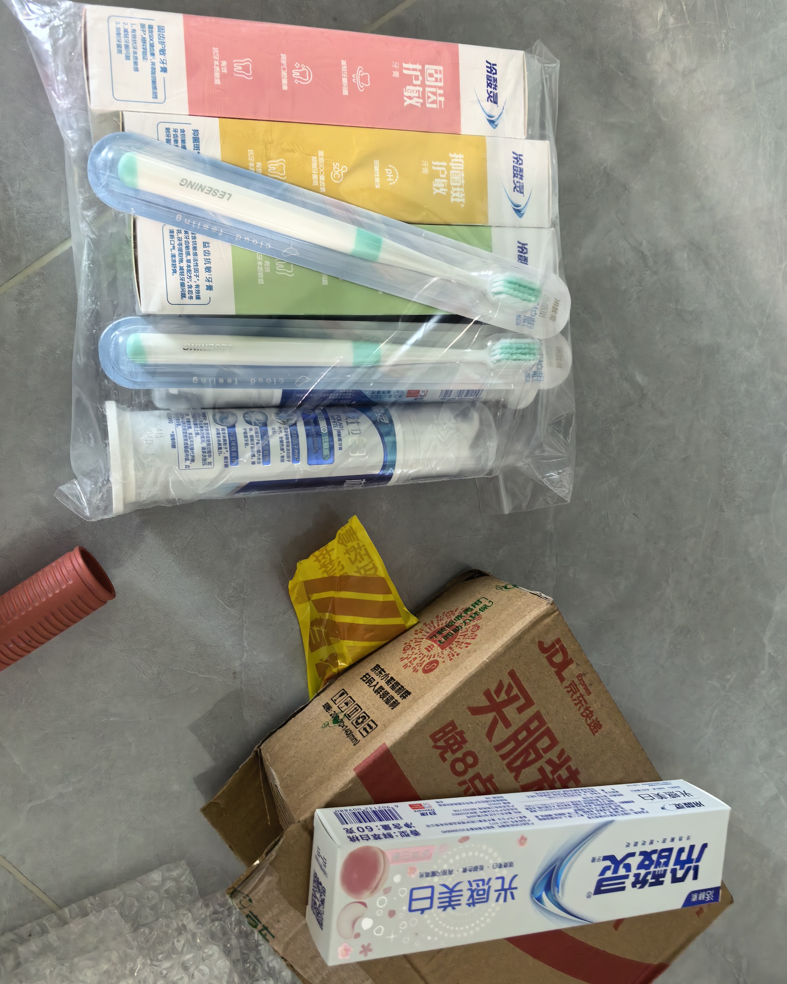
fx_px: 757
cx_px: 404
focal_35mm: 26
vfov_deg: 66.0
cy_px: 491
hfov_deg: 54.9
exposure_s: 1/50
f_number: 2
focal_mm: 5.75
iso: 320
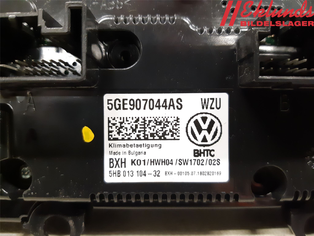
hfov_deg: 67.3
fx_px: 236
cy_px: 118
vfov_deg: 53.1
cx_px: 157
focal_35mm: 26
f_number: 1.7
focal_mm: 3.93
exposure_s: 1/33
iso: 250
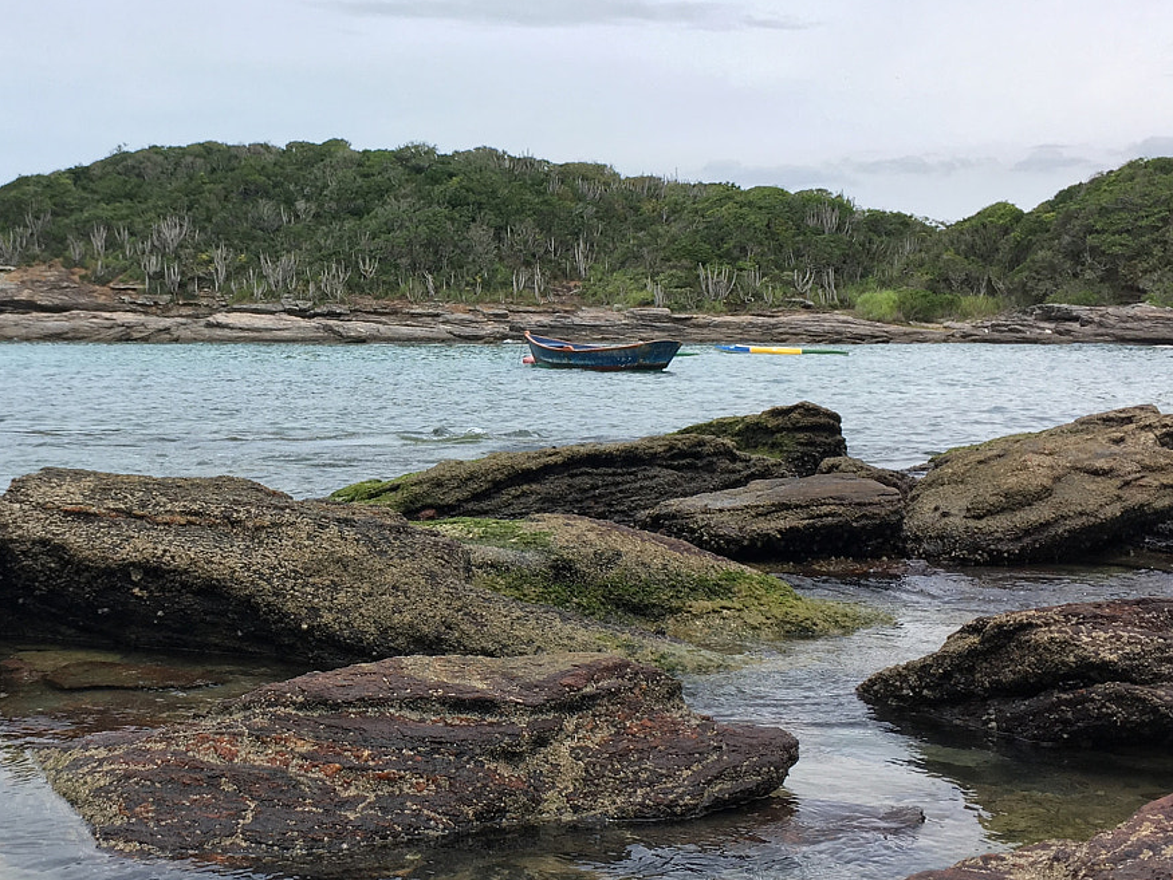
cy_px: 431
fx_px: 1797
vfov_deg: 27.5
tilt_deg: -4.0
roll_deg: +0.2
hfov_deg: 35.5
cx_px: 316
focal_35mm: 53
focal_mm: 4.15
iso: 25
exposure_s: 1/1202
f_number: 2.2
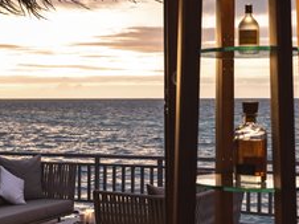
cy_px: 97
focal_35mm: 77
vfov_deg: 19.1
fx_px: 664
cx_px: 101
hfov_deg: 25.2
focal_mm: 34.5
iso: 640
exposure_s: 1/25
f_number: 4
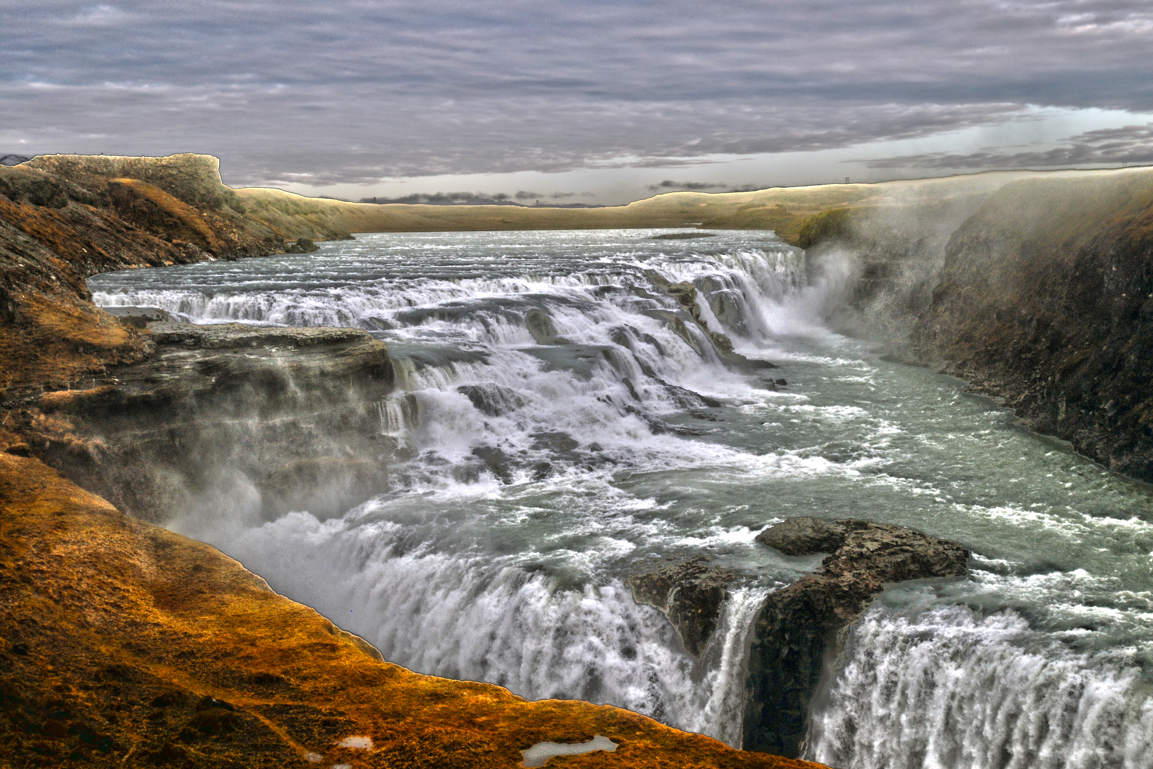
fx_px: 1714
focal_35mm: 54
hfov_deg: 37.2
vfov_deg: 25.3
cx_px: 584
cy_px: 389
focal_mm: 35
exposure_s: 1/250
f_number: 4.2
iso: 200
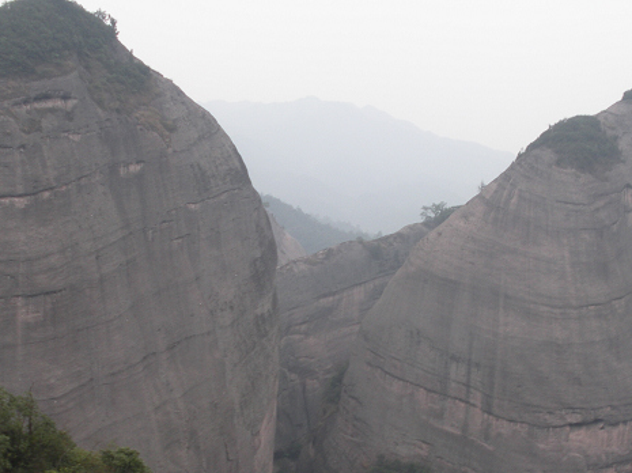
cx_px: 360
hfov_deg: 31.2
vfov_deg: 23.6
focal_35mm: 62
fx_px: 1131
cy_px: 298
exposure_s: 1/80.7
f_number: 3.5
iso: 64
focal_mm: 6.3
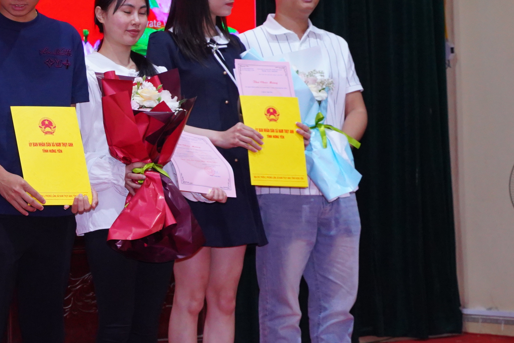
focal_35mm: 106
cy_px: 152
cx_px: -65
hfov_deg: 18.5
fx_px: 1513
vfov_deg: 12.9
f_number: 8
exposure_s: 1/125
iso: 3200
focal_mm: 41
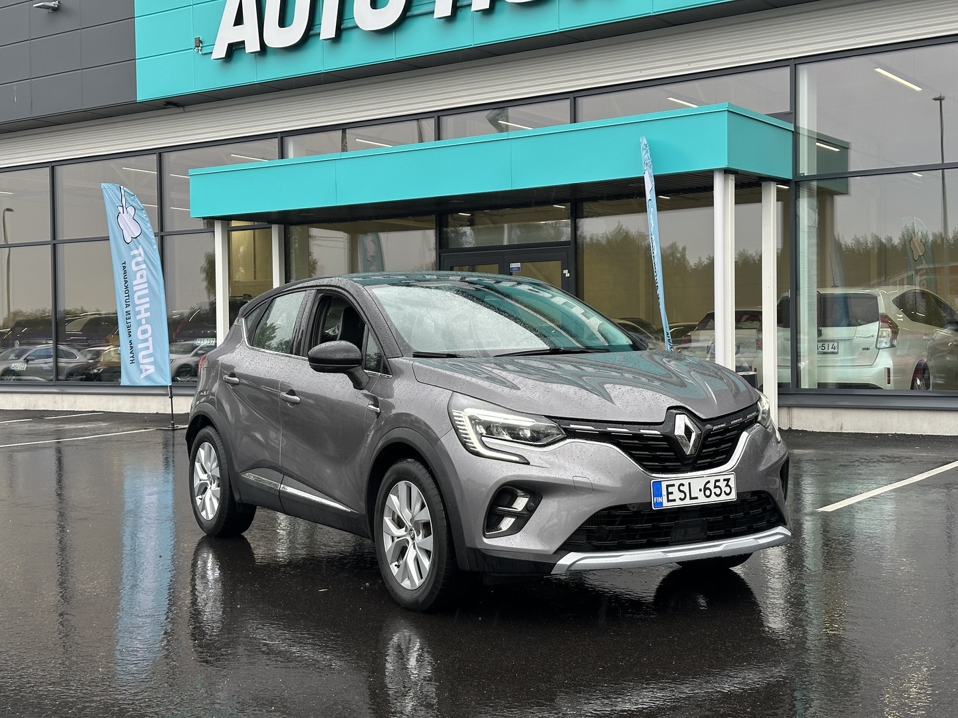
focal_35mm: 48
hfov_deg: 39.7
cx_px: 479
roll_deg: +0.0
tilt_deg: -0.3
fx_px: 1328
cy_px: 359
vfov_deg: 30.3
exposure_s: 1/260
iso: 64
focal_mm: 6.86
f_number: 1.78
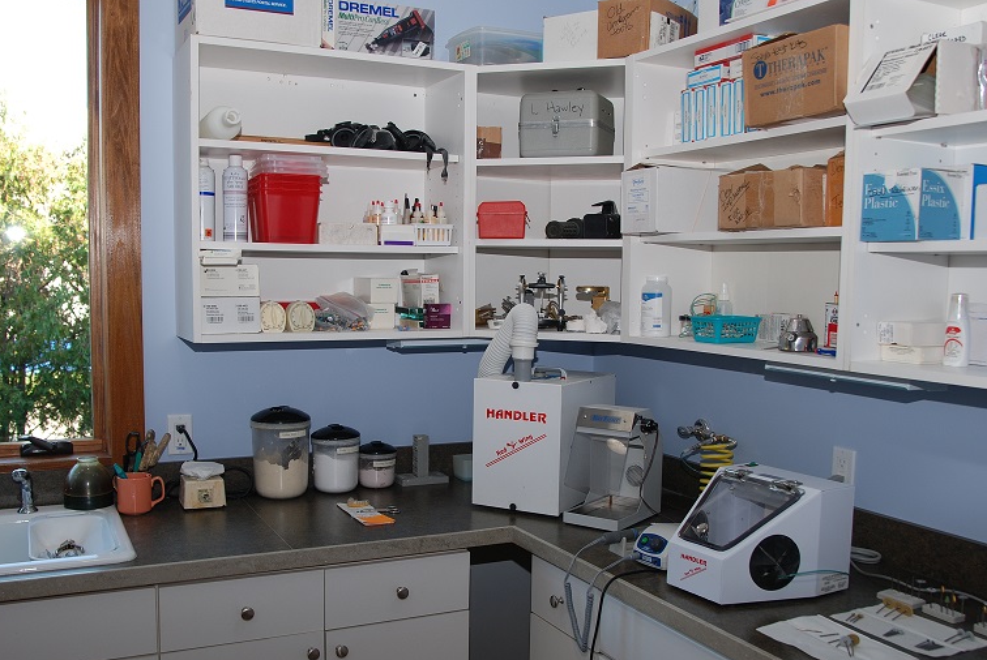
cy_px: 356
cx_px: 491
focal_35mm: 33
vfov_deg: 40.4
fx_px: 896
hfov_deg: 57.7
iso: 100
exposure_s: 1/60
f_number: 4
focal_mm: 17
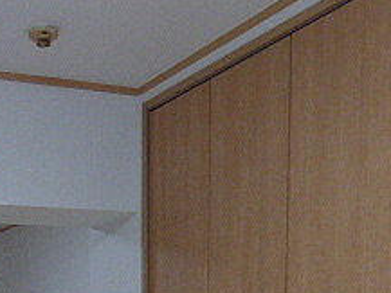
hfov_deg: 30.7
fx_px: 667
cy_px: 415
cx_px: 16
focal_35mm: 59
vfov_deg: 21.6
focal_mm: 3.58
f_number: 2.8
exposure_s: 1/60
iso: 250
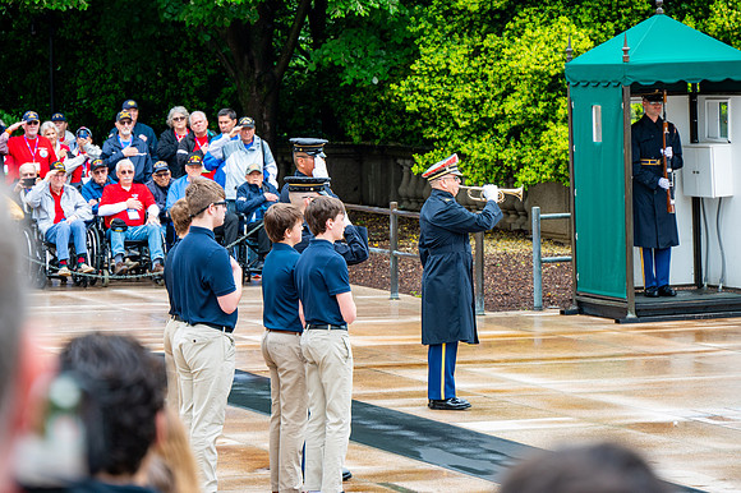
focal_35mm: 170
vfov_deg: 8.1
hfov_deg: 12.1
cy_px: 236
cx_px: 364
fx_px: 3495
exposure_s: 1/100
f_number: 6.3
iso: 320
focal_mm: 160
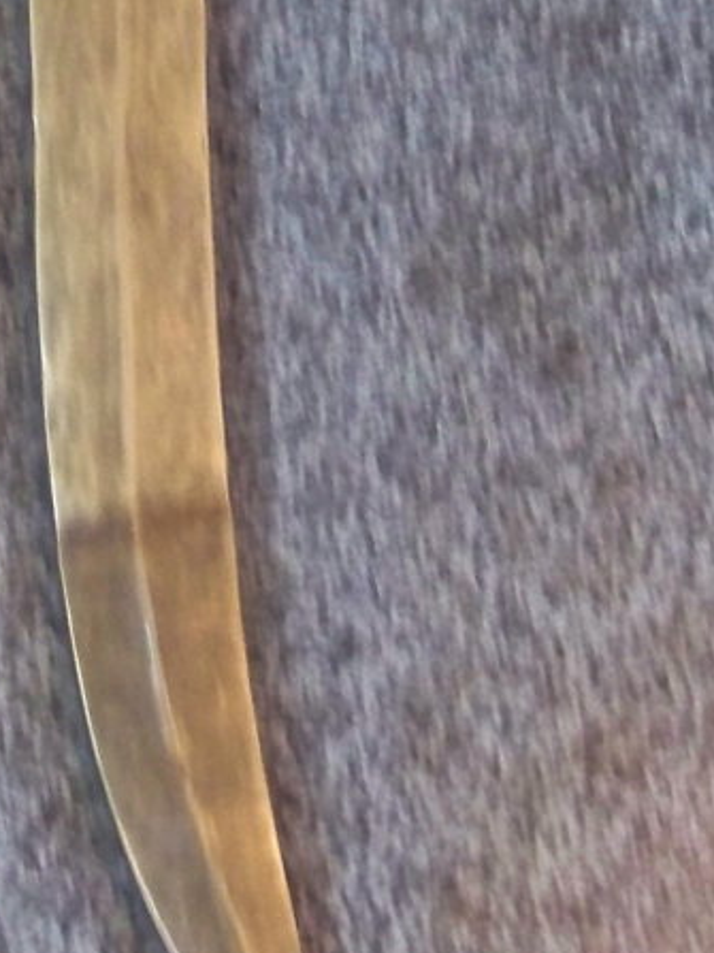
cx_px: 160
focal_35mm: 129
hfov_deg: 11.5
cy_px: 235
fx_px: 3549
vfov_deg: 15.2
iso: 400
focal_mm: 5.85
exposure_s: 1/10
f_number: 2.8
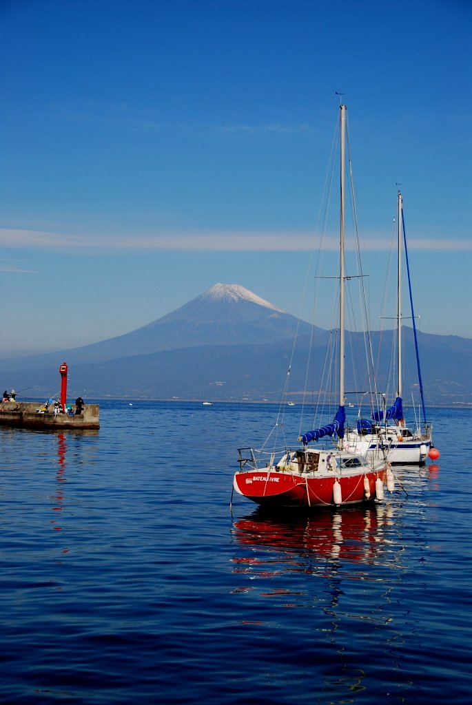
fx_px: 1236
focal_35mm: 63
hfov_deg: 21.6
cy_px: 352
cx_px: 236
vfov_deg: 31.9
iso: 100
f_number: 5.6
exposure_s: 1/1000
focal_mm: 42
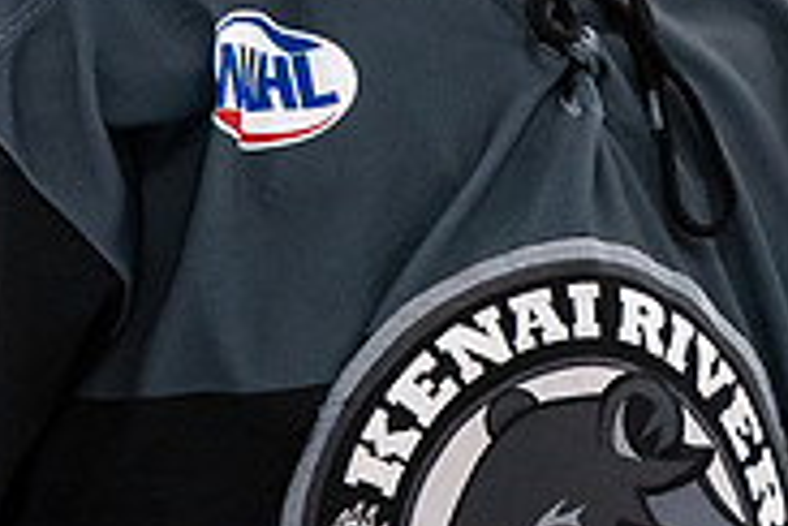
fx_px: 23266
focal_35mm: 1063
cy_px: -362
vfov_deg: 1.3
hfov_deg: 1.9
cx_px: 511
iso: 1600
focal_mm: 200
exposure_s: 1/800
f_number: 2.8
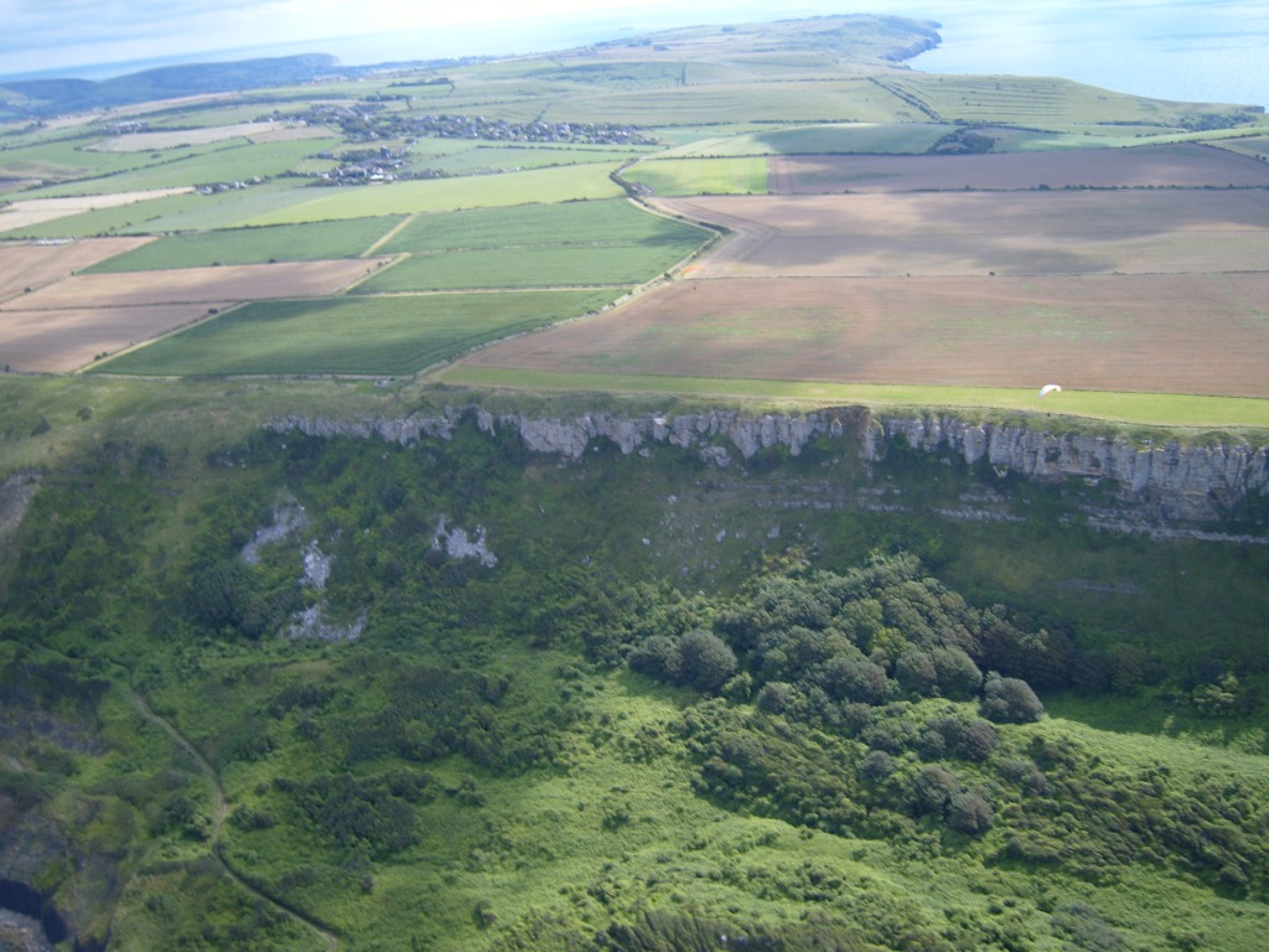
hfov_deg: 52.6
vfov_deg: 40.7
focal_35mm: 35
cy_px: 476
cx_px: 634
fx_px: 1283
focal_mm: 7.4
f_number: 7.1
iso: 80
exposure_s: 1/125
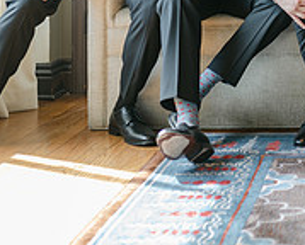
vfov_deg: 13.4
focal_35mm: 111
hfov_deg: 16.2
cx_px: 409
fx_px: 1004
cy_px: -83
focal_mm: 35
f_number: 2
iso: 180
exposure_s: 1/125
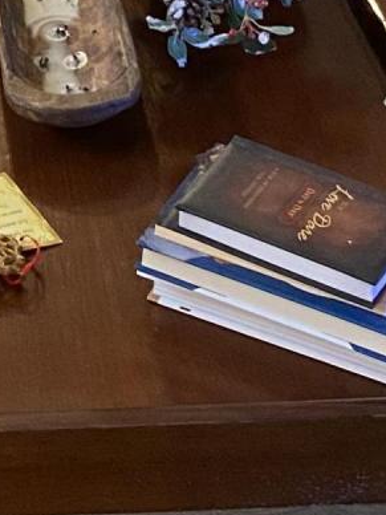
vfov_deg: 12.7
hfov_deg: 10.9
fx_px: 1992
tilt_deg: -12.9
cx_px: -38
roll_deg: -2.2
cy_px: -538
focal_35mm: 134
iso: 500
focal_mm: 4.25
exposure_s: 1/40
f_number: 1.8
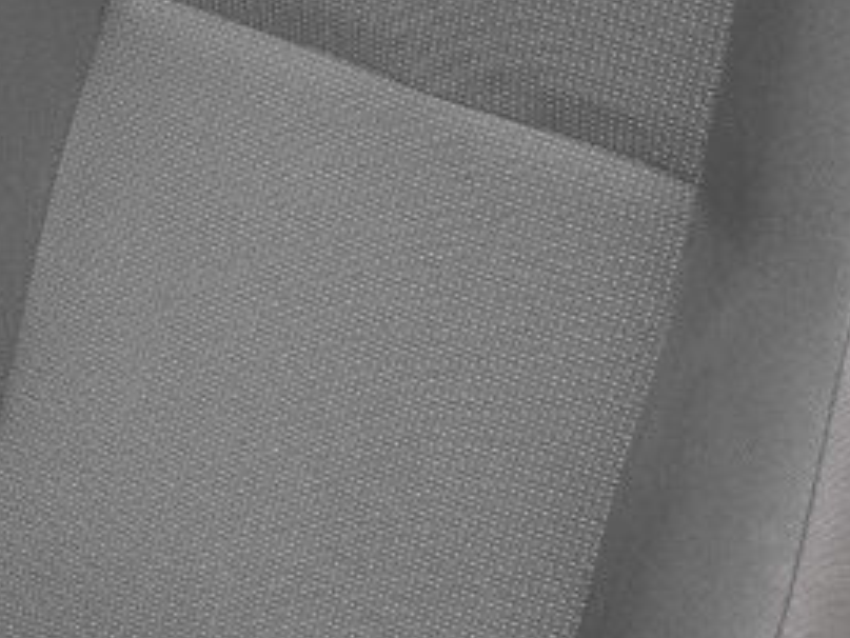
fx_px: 2604
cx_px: -354
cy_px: 2
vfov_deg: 13.8
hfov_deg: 17.1
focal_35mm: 106
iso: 1600
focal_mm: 19.2
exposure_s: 1/100
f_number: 8
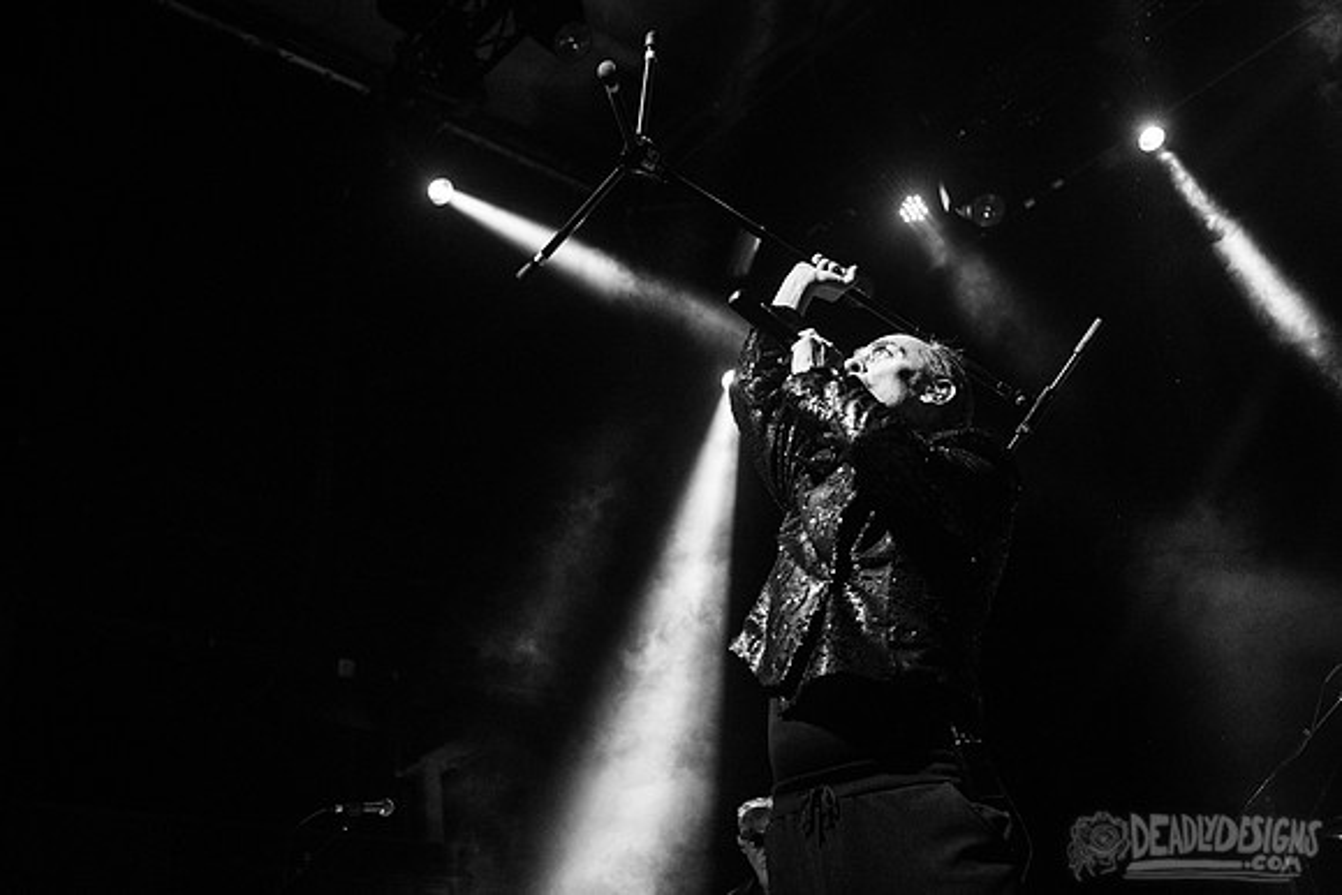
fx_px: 1457
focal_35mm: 39
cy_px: 497
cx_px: 663
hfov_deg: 49.4
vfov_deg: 34.1
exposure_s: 1/400
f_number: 3.2
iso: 3200
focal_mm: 35
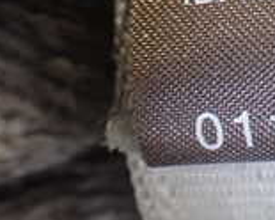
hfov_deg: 15.9
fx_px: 920
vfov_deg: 13.3
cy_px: -48
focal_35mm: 113
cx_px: 381
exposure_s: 1/80
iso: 800
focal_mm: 5.4
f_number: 2.3
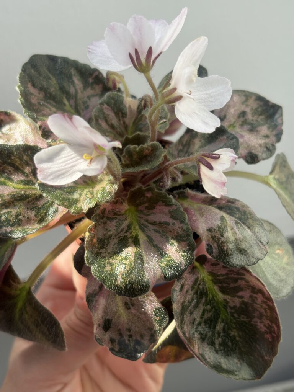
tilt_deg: -31.8
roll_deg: +0.1
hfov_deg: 28.0
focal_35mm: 52
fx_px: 589
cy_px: 196
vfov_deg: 36.8
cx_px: 147
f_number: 1.6
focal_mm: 5.96
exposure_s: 1/840
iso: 40
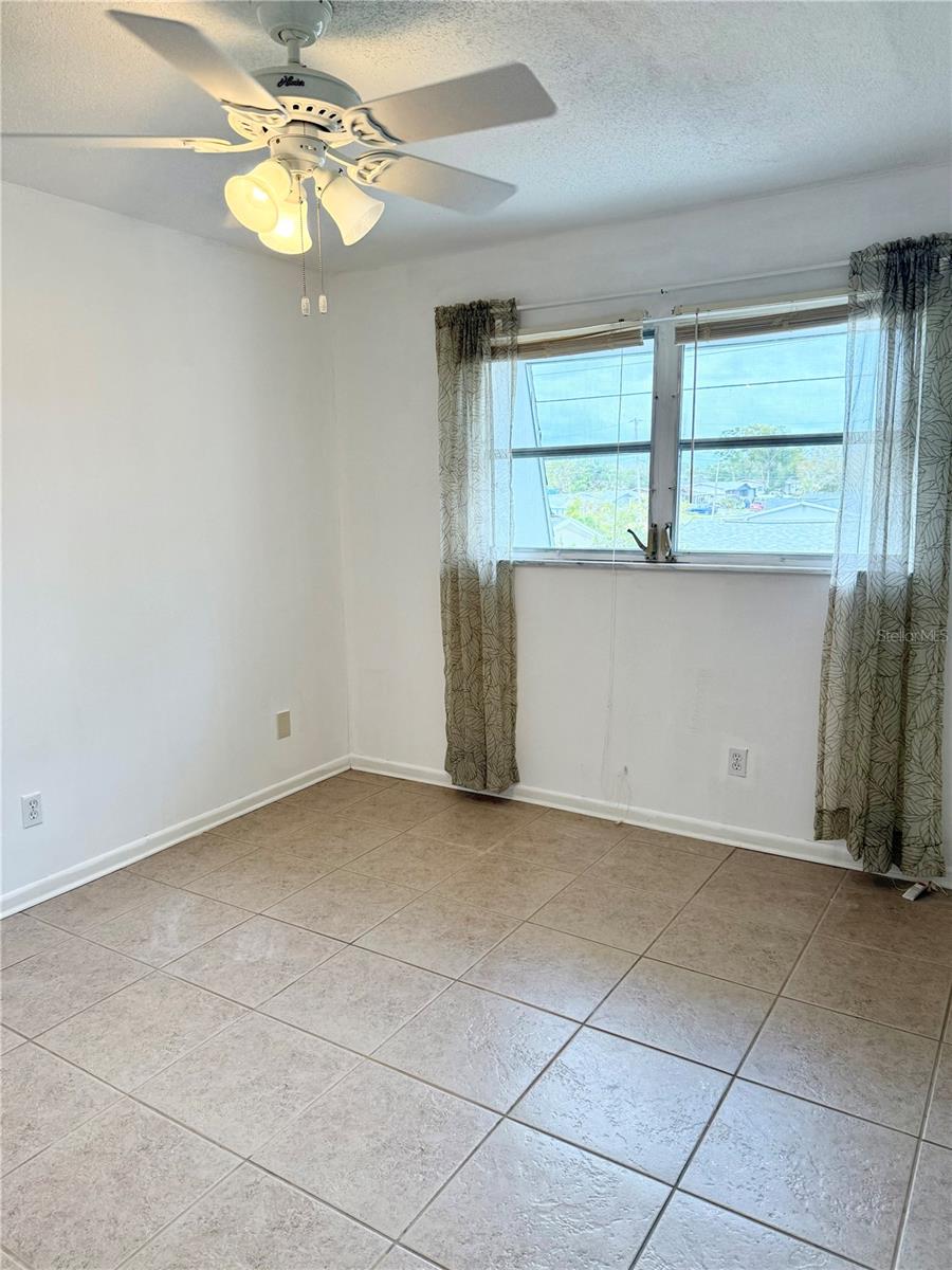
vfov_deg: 71.6
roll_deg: +0.9
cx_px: 476
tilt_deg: -9.9
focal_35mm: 24
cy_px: 635
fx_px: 880
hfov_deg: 56.8
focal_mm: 6.76
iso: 160
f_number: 1.78
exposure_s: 1/230
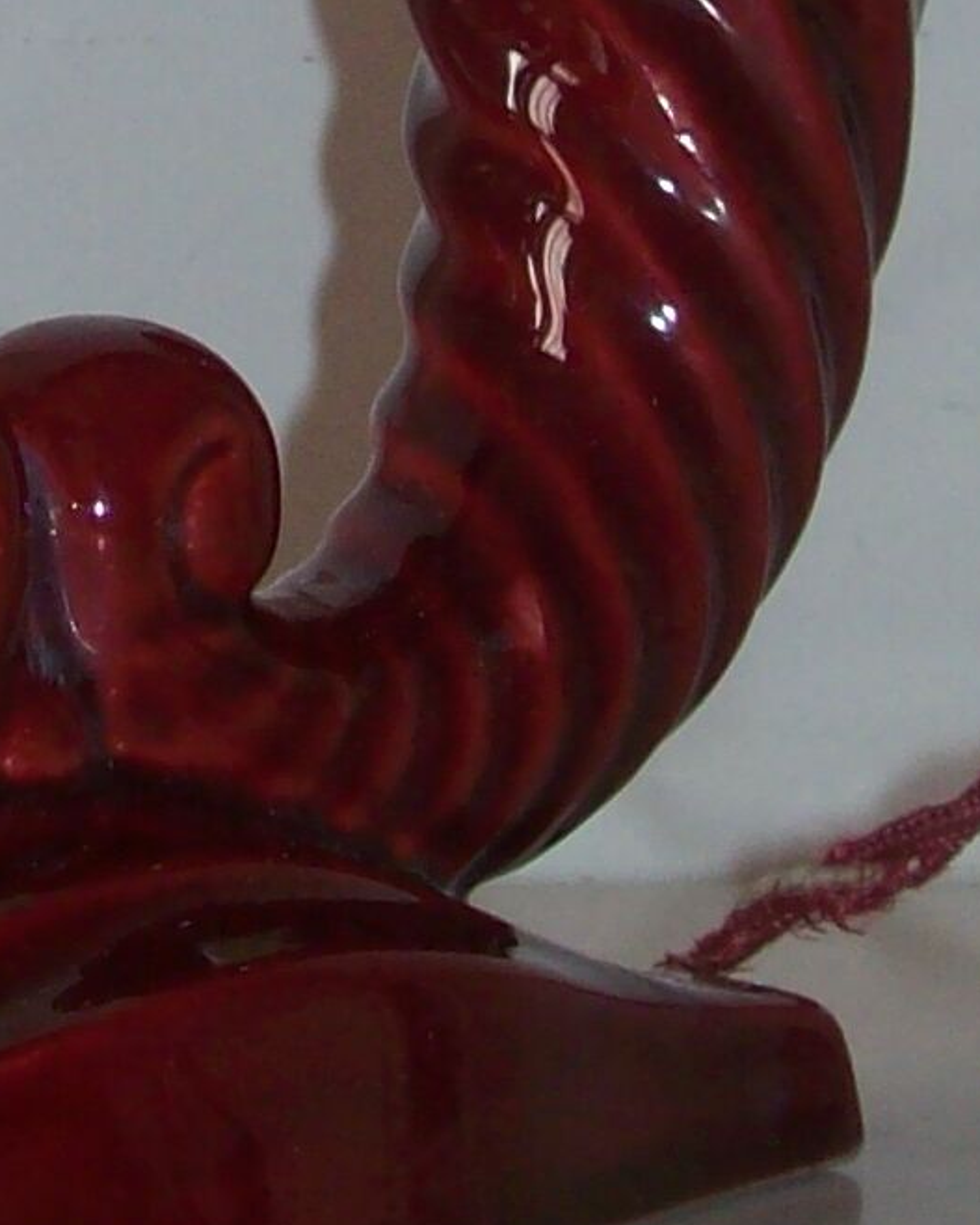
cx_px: 193
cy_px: -242
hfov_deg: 10.1
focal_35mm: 152
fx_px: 5507
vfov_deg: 12.4
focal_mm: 6
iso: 80
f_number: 2.7
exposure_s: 1/64
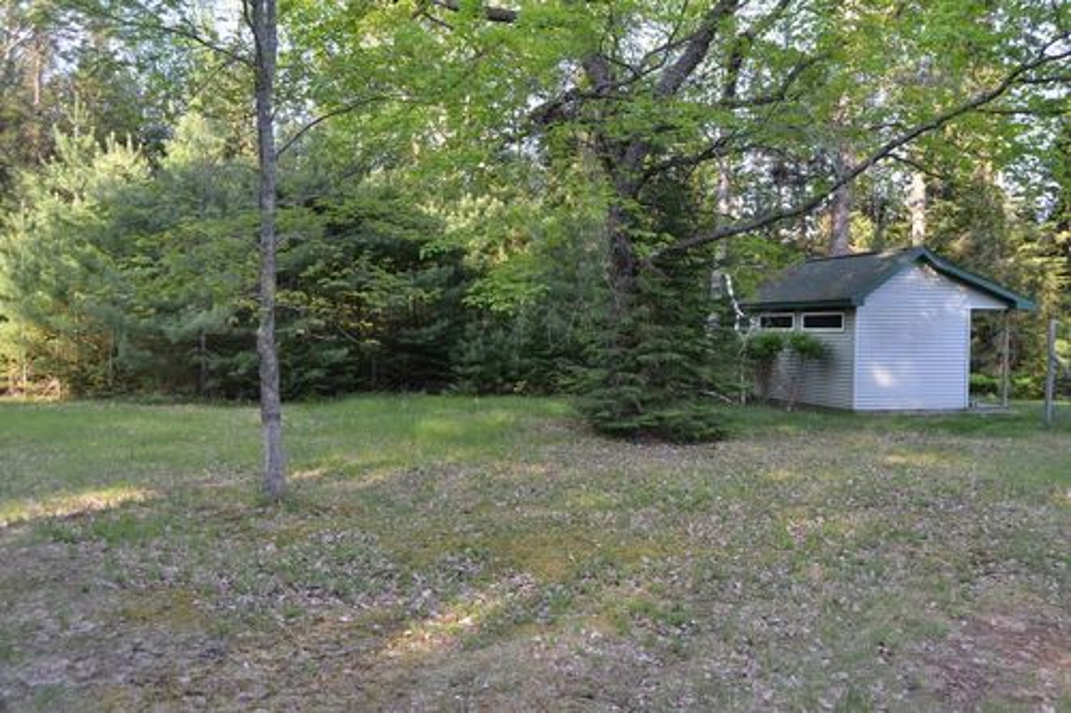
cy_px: 356
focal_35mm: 30
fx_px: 892
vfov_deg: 43.6
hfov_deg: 61.9
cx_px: 536
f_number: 5.6
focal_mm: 20
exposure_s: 1/125
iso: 250
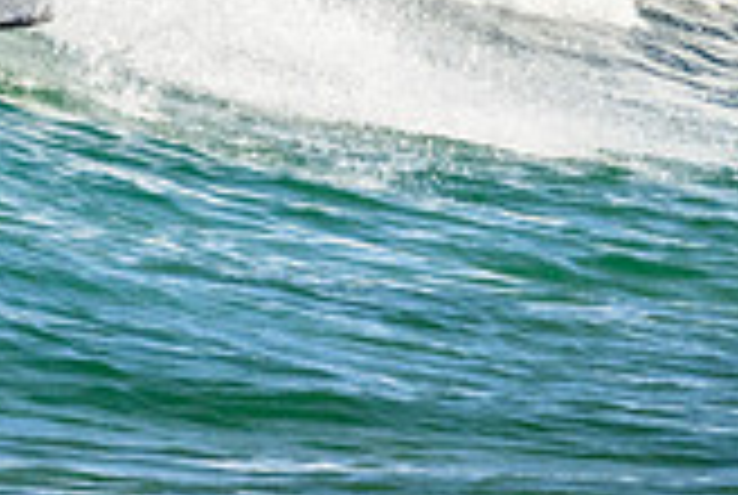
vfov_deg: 0.5
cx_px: -137
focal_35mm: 2973
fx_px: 61056
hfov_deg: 0.7
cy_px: -173
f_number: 11
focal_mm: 800
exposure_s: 1/2000
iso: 1400
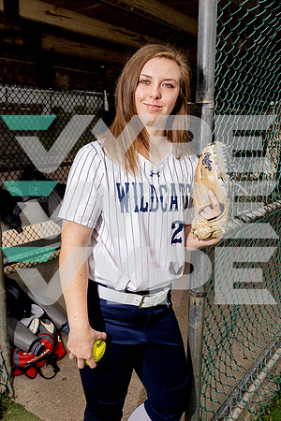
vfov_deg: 54.4
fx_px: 410
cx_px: 140
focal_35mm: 35
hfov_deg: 37.9
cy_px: 210
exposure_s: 1/250
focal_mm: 35
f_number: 8
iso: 100
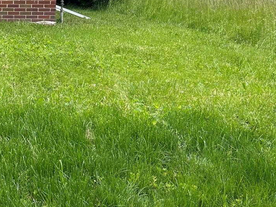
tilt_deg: -7.3
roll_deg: +0.8
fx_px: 598
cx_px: -103
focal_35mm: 75
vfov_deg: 19.5
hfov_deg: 22.6
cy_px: 51
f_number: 1.5
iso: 50
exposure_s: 1/1029
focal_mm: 5.7
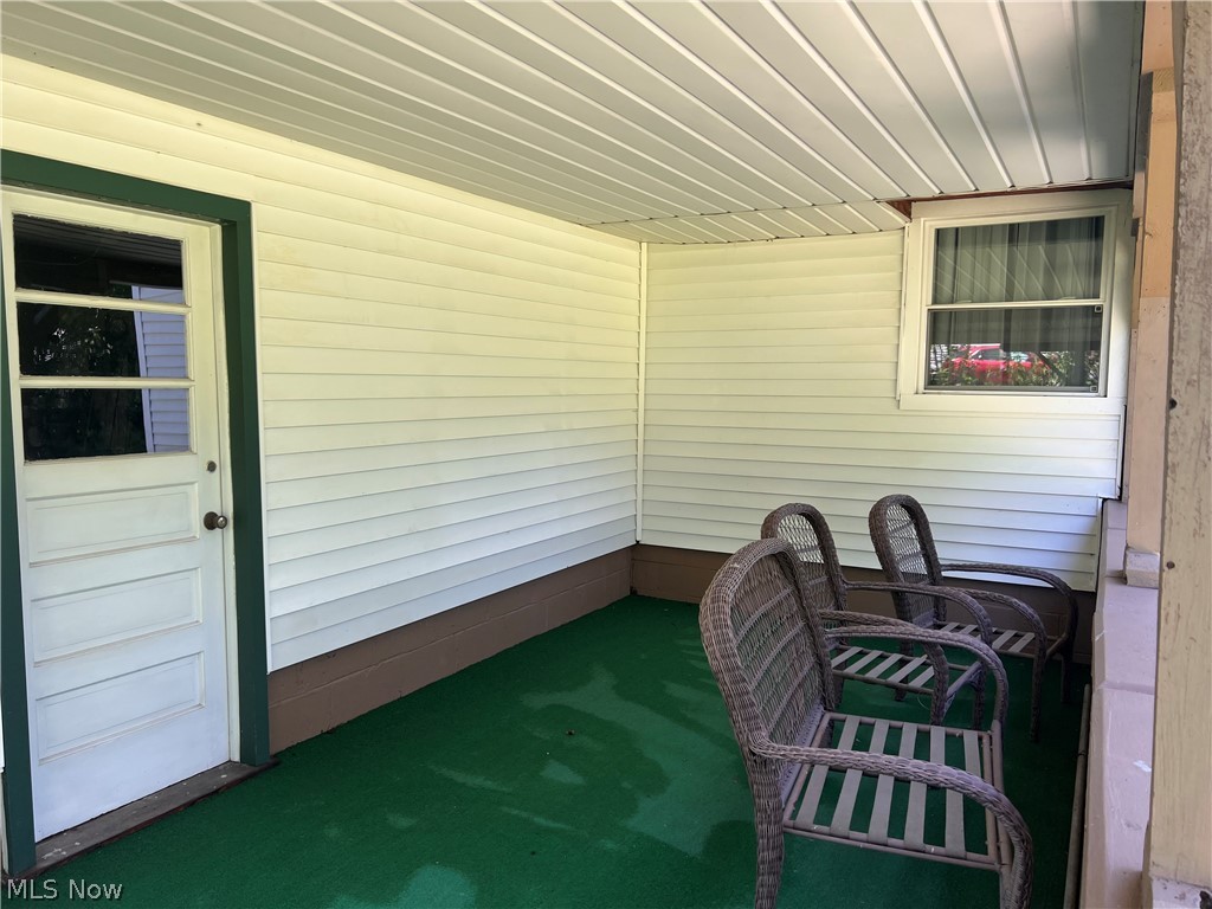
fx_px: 910
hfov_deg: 67.3
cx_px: 606
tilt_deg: -2.1
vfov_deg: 53.1
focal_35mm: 26
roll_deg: -1.7
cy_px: 454
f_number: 1.5
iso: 32
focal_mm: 5.7
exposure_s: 1/144
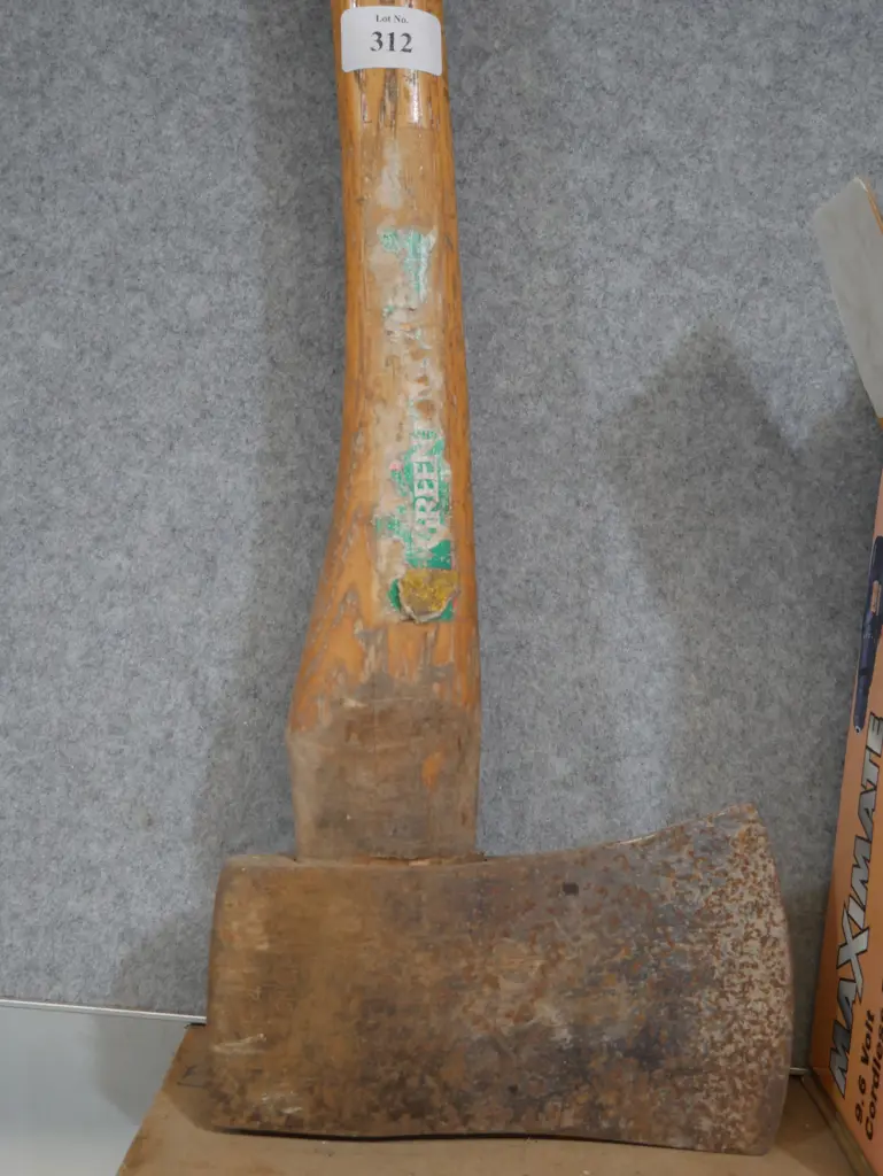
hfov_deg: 39.7
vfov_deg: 51.3
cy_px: 588
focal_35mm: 36
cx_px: 442
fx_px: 1223
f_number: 4
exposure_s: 1/60
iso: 800
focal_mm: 18
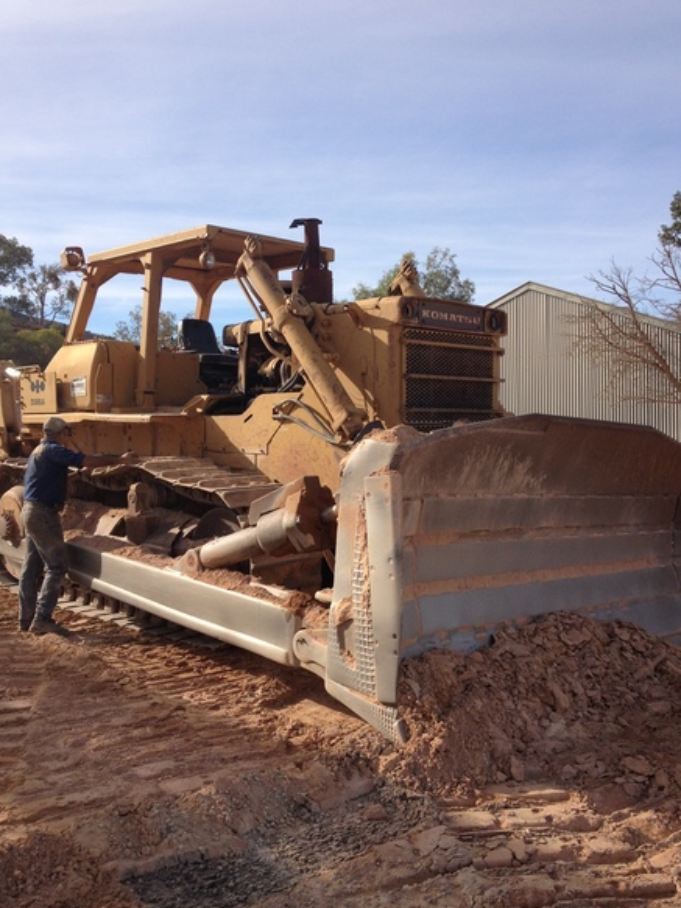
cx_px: 343
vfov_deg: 51.4
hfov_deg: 39.6
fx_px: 945
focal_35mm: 36
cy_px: 455
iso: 64
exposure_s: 1/1330
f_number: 2.4
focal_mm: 4.28
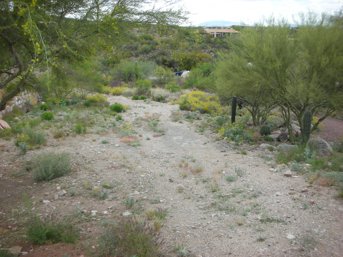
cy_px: 128
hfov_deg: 52.6
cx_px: 172
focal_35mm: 35
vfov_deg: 40.7
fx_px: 347
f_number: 3
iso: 50
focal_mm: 5.8
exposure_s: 1/228
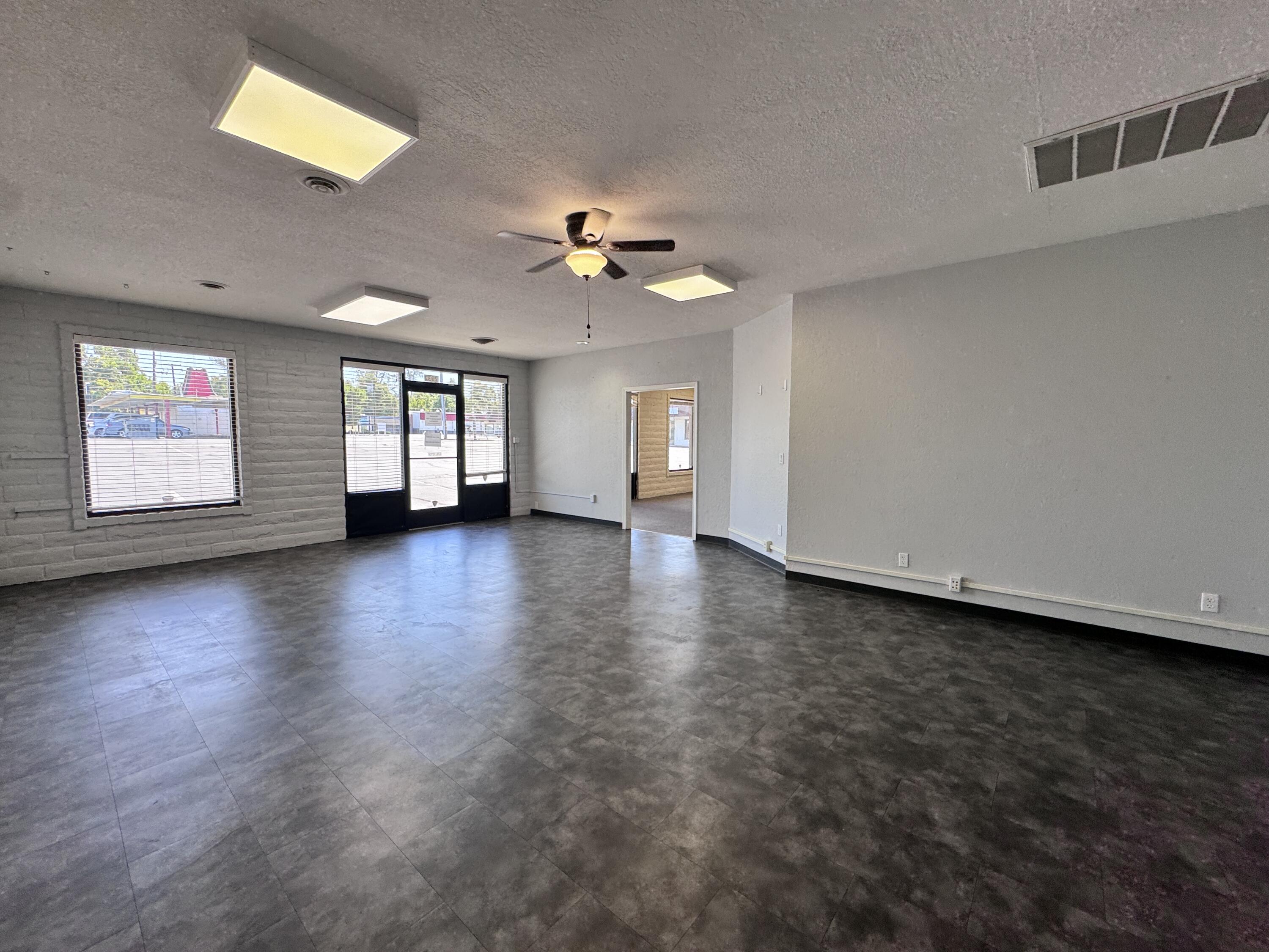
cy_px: 476
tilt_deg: -2.5
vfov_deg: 85.7
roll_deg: -0.6
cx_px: 634
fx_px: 513
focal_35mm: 14
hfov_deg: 102.1
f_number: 2.2
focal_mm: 2.22
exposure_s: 1/120
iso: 50
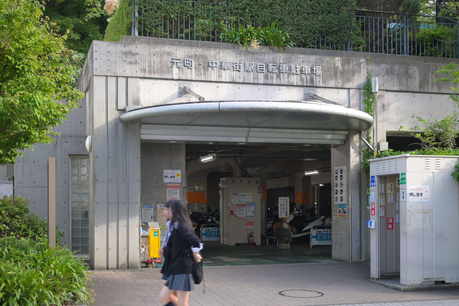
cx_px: 230
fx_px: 622
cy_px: 153
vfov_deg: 27.7
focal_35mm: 49
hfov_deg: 40.5
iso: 140
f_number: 5
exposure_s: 1/50
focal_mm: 32.5
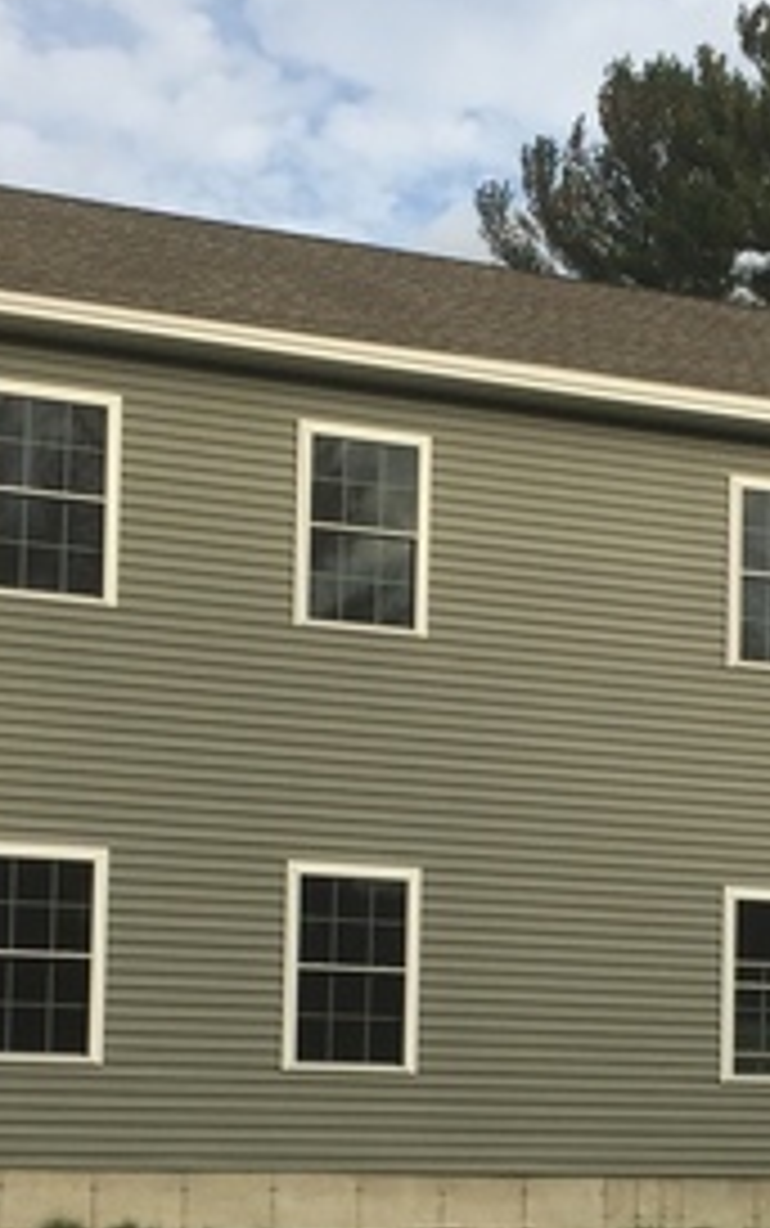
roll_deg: -2.3
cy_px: 990
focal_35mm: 75
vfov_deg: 26.9
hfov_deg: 17.2
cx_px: 669
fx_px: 2514
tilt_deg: +3.8
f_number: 2.2
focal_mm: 4.15
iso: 32
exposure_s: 1/898
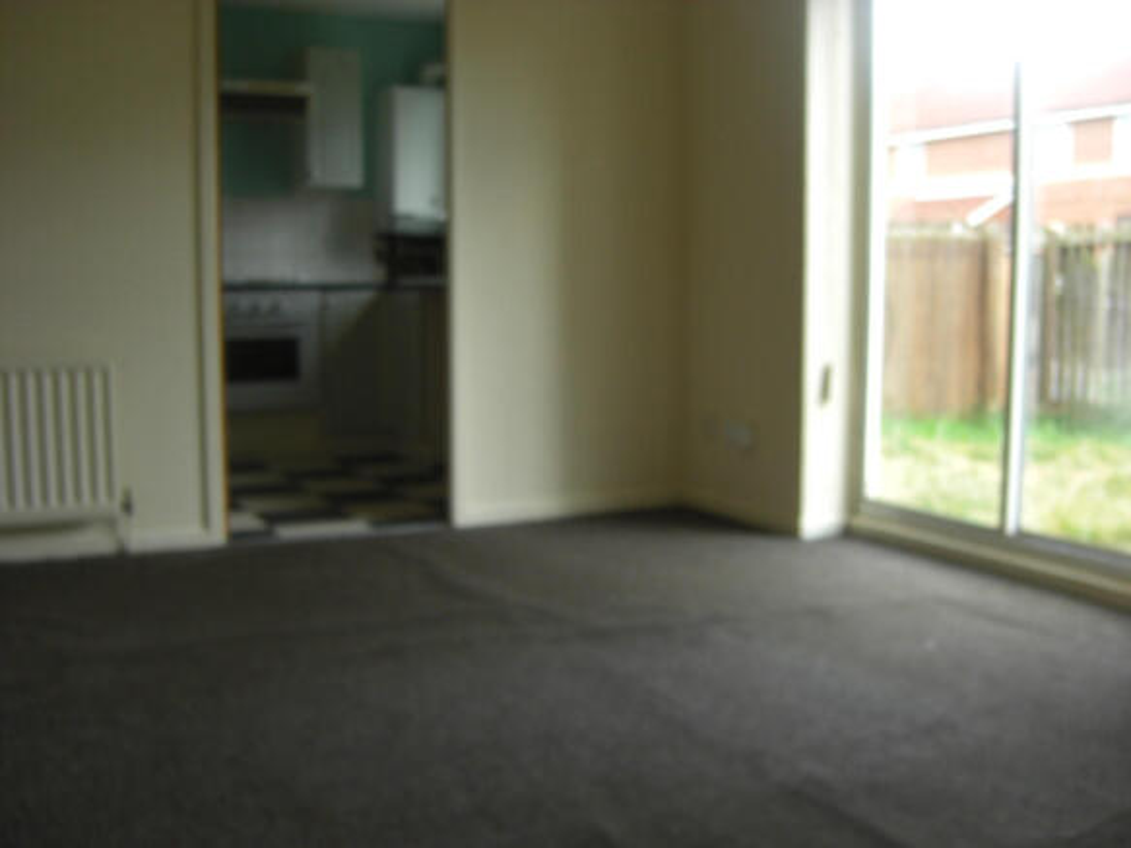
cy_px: 424
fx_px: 1241
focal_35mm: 38
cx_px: 566
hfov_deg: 49.0
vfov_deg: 37.7
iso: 80
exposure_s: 1/125
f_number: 2.8
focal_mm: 7.9
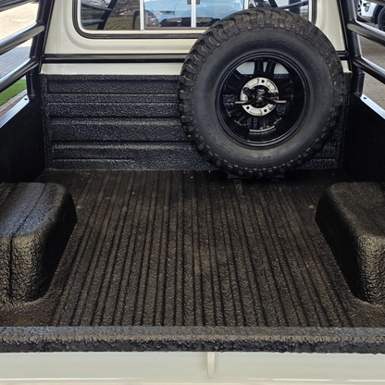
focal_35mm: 50
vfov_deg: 33.9
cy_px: 237
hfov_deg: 34.0
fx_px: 629
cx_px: 180
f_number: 1.7
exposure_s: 1/180
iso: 50
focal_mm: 6.25
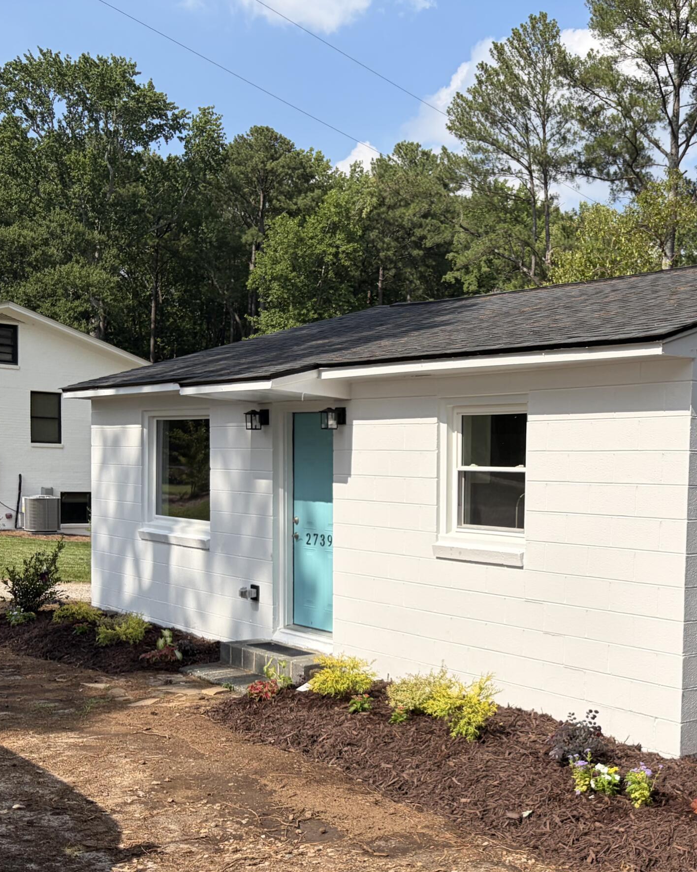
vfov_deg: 42.5
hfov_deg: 33.9
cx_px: 553
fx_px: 1109
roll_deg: -0.8
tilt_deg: -4.0
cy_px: 552
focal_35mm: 43
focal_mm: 5.96
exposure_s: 1/4065
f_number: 1.6
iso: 50
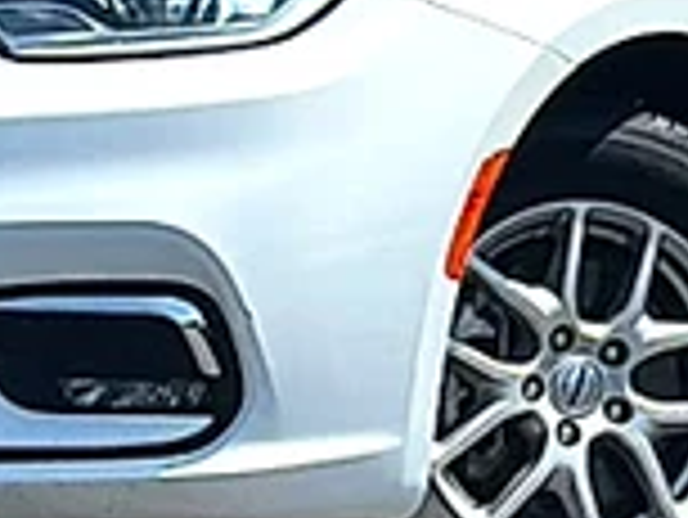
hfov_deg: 6.6
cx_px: 553
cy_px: -43
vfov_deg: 4.9
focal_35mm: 301
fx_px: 5987
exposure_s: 1/6711
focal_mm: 6.86
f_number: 1.78
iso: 64
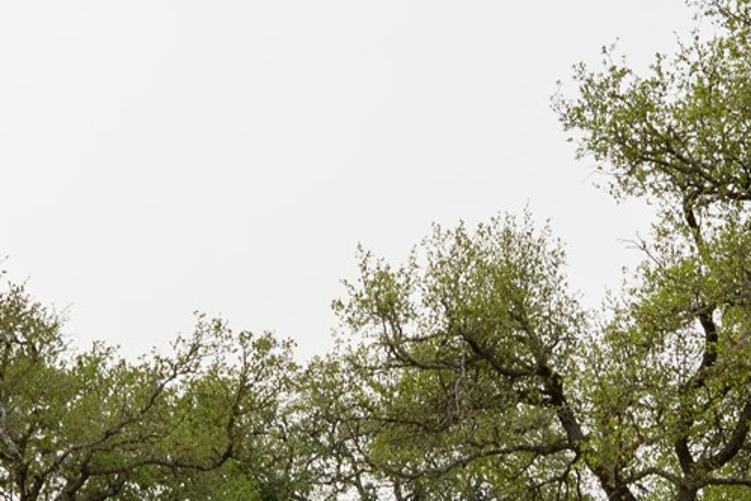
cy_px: 391
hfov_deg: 32.8
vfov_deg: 22.0
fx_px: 1272
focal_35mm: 61
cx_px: 428
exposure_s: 1/640
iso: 100
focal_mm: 14
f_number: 10
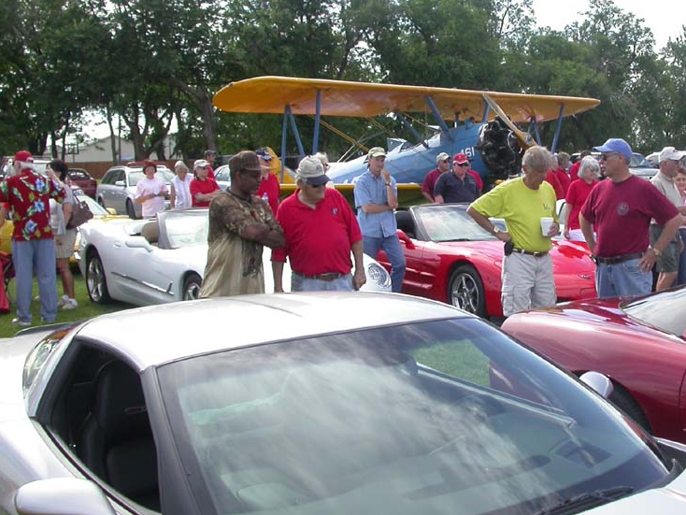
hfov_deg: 35.7
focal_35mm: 53
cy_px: 250
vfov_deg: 27.5
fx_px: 1051
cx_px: 465
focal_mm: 7.85
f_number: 2.6
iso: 100
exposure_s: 1/1000
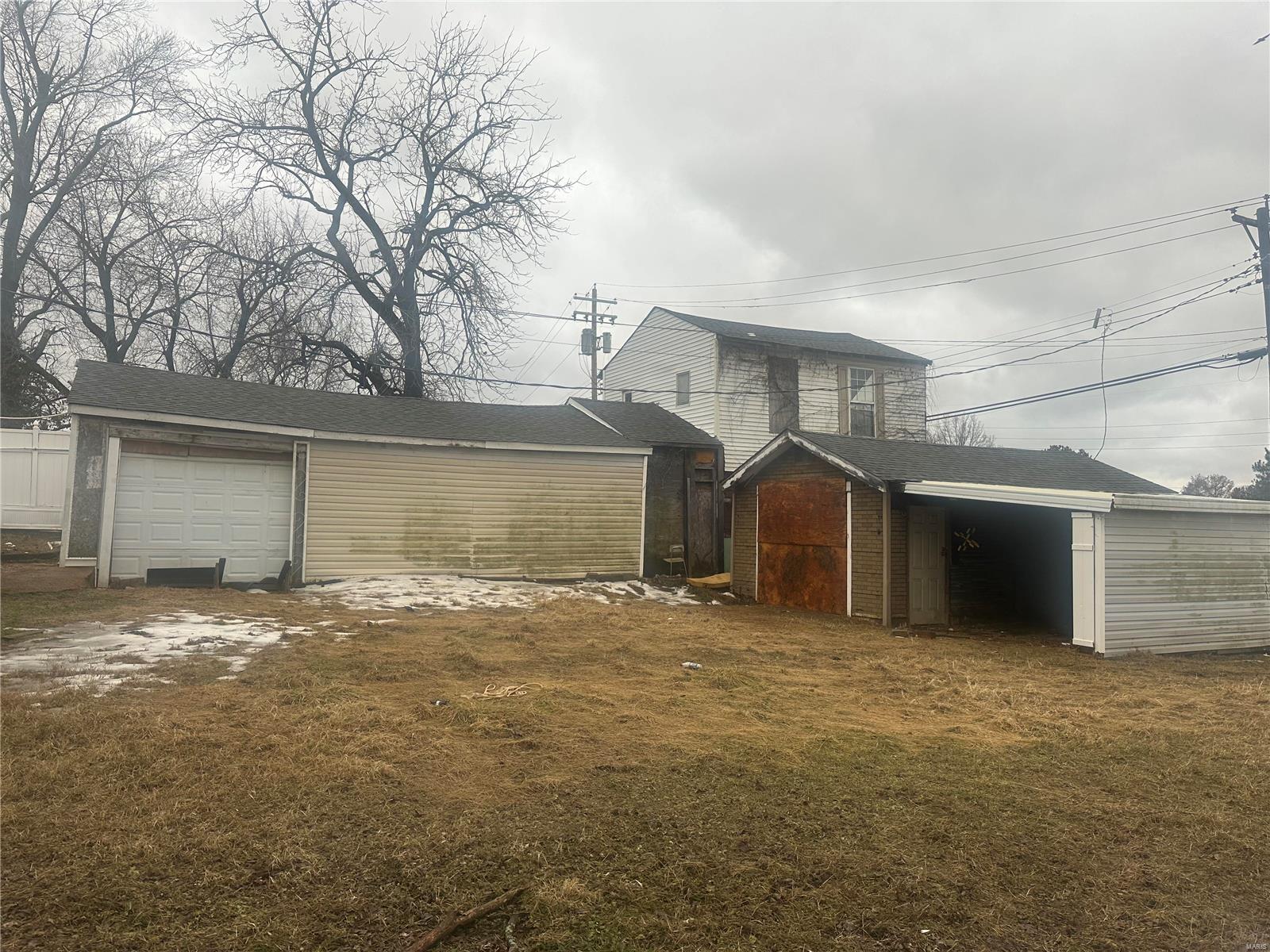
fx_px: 881
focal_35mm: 24
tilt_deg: +2.7
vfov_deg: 56.8
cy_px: 476
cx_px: 635
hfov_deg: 71.6
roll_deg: -1.0
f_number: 1.78
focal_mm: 6.86
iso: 80
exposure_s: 1/501
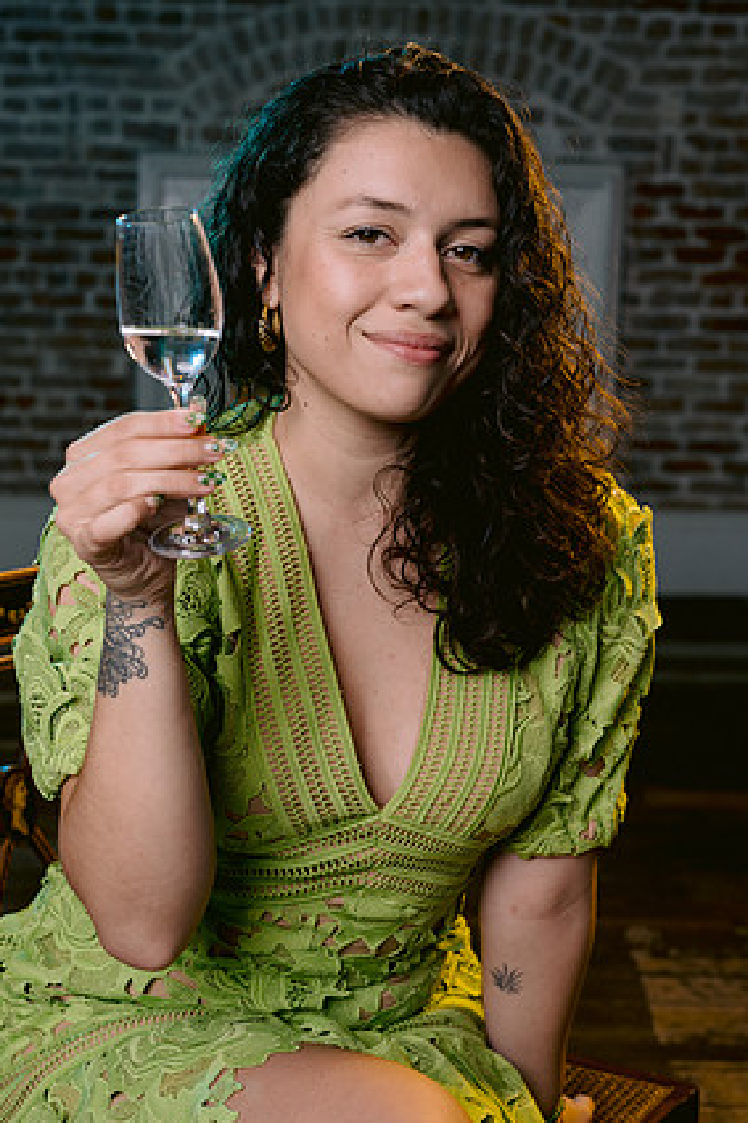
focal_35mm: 53
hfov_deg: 25.5
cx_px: 370
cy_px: 565
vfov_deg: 37.5
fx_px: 1653
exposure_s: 1/125
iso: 200
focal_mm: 50
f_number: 5.6
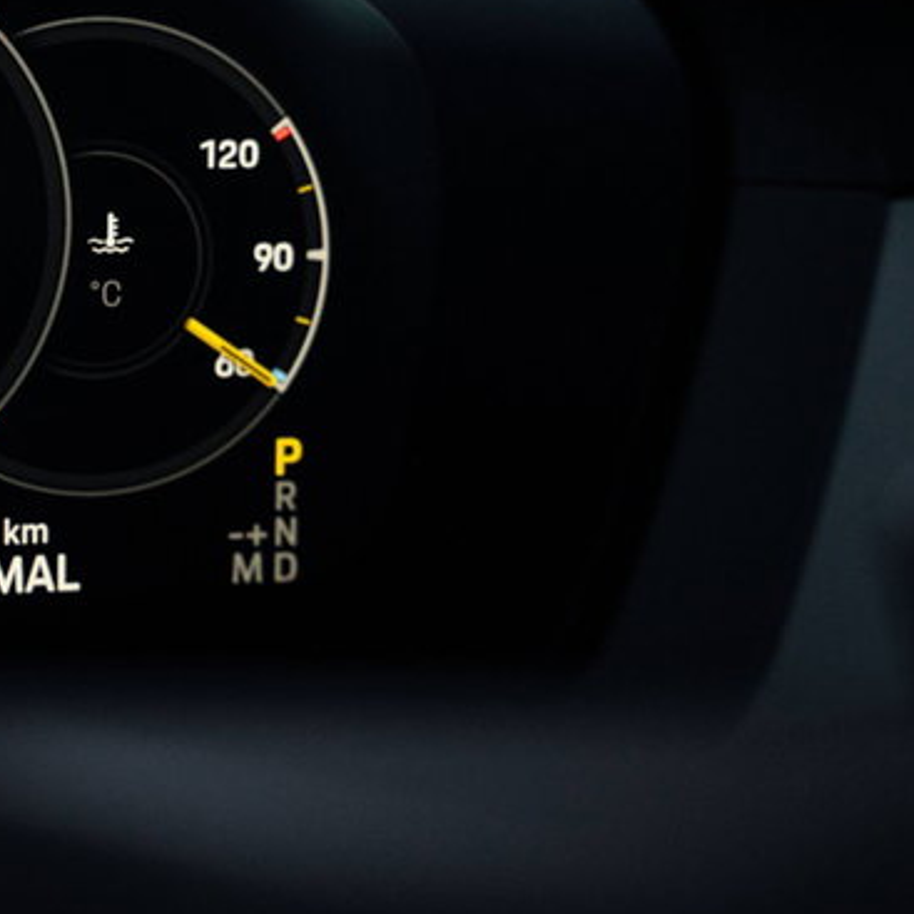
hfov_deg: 16.1
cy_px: 286
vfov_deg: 16.4
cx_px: 6
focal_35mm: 106
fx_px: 3167
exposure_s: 1/250
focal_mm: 54.3
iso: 2000
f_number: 2.8
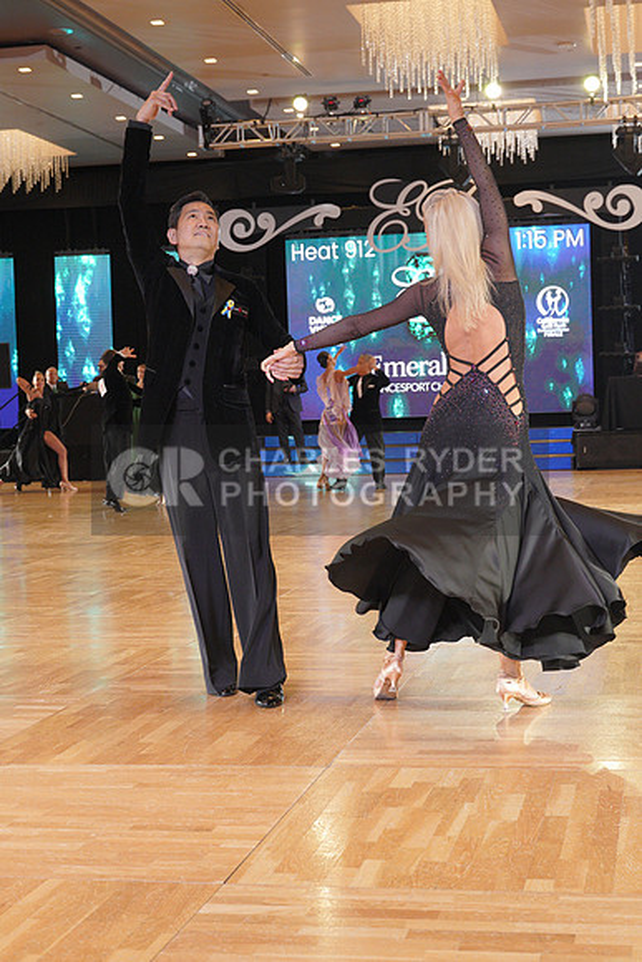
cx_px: 321
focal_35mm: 60
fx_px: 1604
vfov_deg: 33.4
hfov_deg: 22.6
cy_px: 481
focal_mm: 40
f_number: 5.6
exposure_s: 1/200
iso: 2000
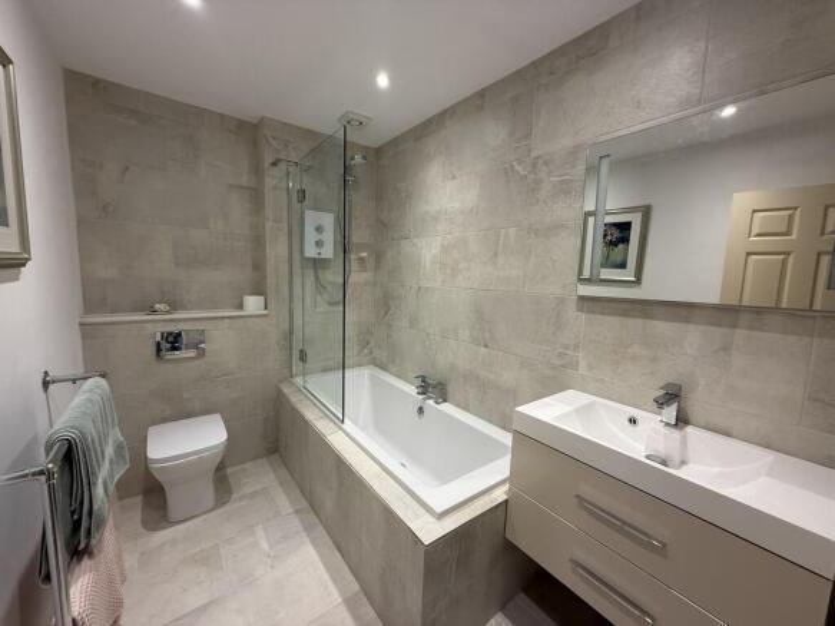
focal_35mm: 14
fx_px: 338
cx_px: 418
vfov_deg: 85.7
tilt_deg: -6.1
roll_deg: -1.7
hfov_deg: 102.1
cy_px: 313
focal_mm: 2.22
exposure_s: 1/100
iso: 160
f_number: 2.2
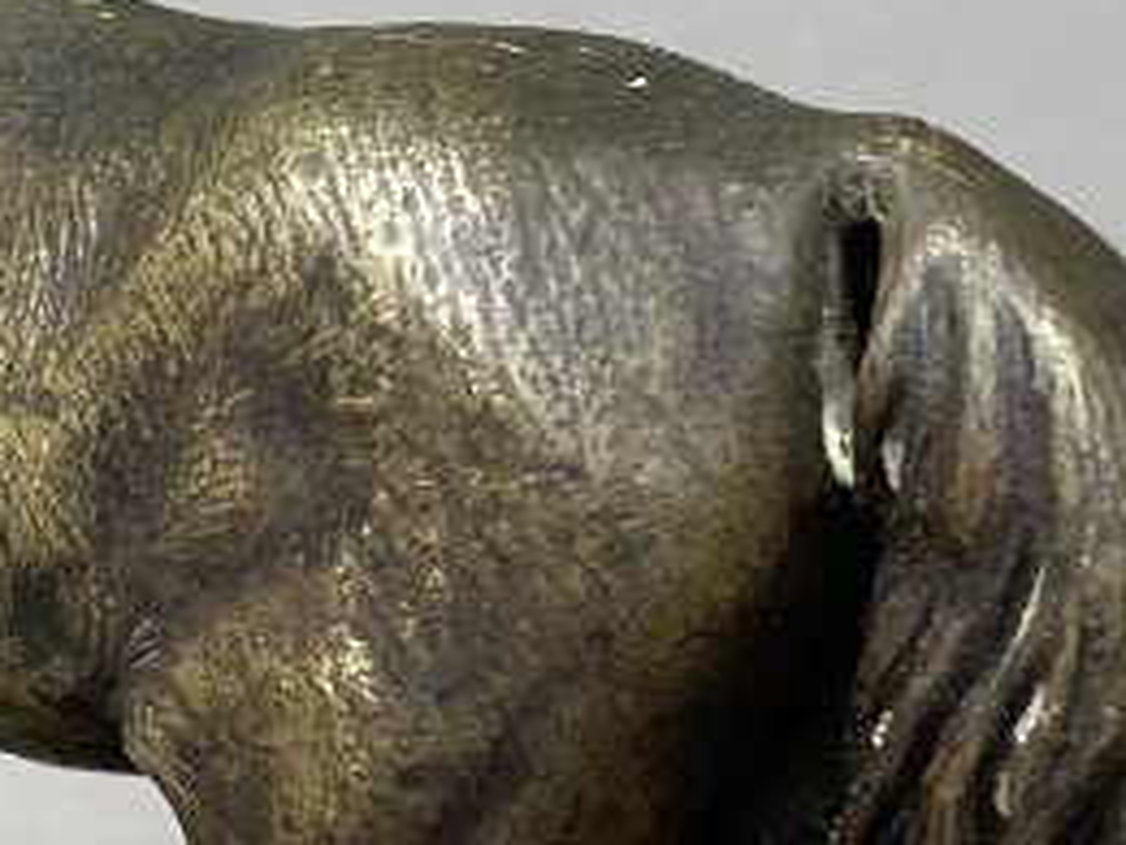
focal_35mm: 120
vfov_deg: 12.2
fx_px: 3903
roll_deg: +1.4
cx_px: -147
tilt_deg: -23.3
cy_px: 888
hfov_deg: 15.9
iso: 100
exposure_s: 1/121
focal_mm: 4.2
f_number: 1.6
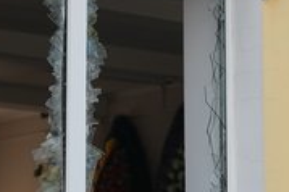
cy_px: 98
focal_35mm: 177
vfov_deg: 7.7
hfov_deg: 11.6
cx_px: 98
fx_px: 1420
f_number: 2.8
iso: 125
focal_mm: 53
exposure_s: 1/50
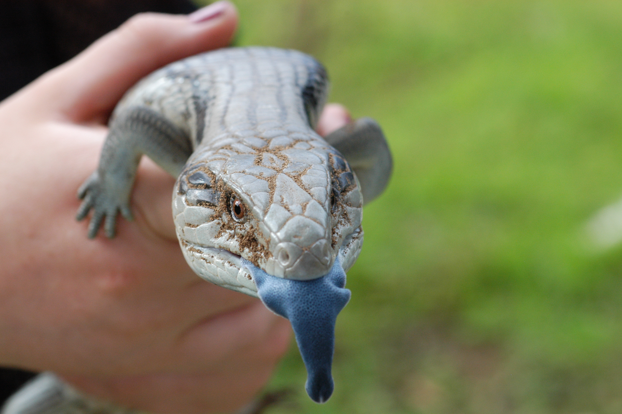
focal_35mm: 90
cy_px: 207
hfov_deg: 22.6
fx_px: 1554
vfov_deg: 15.2
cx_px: 311
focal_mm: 60
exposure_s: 1/200
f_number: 7.1
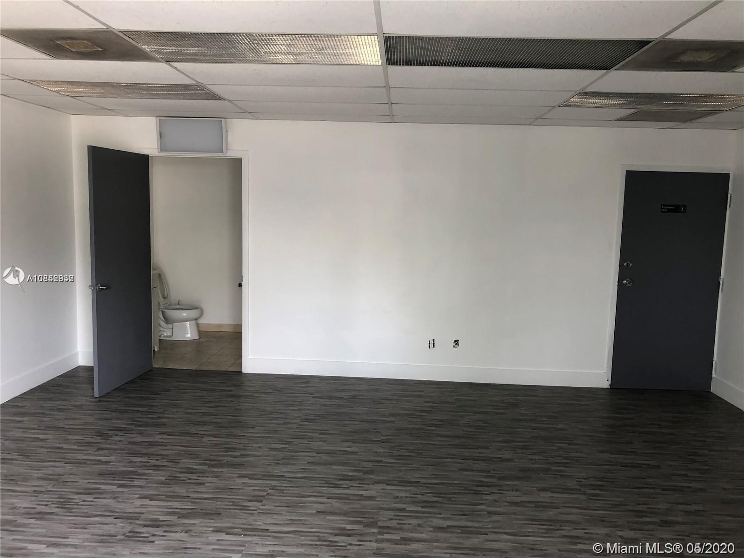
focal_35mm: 28
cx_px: 372
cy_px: 279
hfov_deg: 63.4
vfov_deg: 49.7
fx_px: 602
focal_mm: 4
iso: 25
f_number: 1.8
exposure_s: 1/40
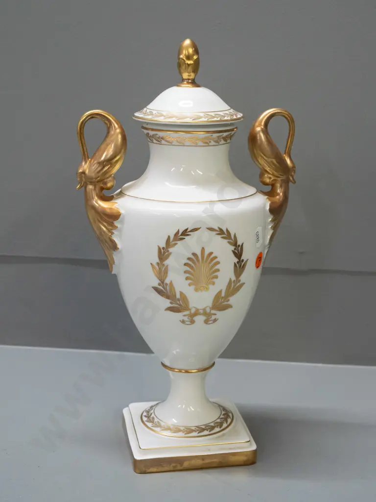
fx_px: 840
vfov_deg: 33.2
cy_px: 251
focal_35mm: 58
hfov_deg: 25.2
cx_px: 188
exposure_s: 1/200
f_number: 5
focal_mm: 29
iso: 3200
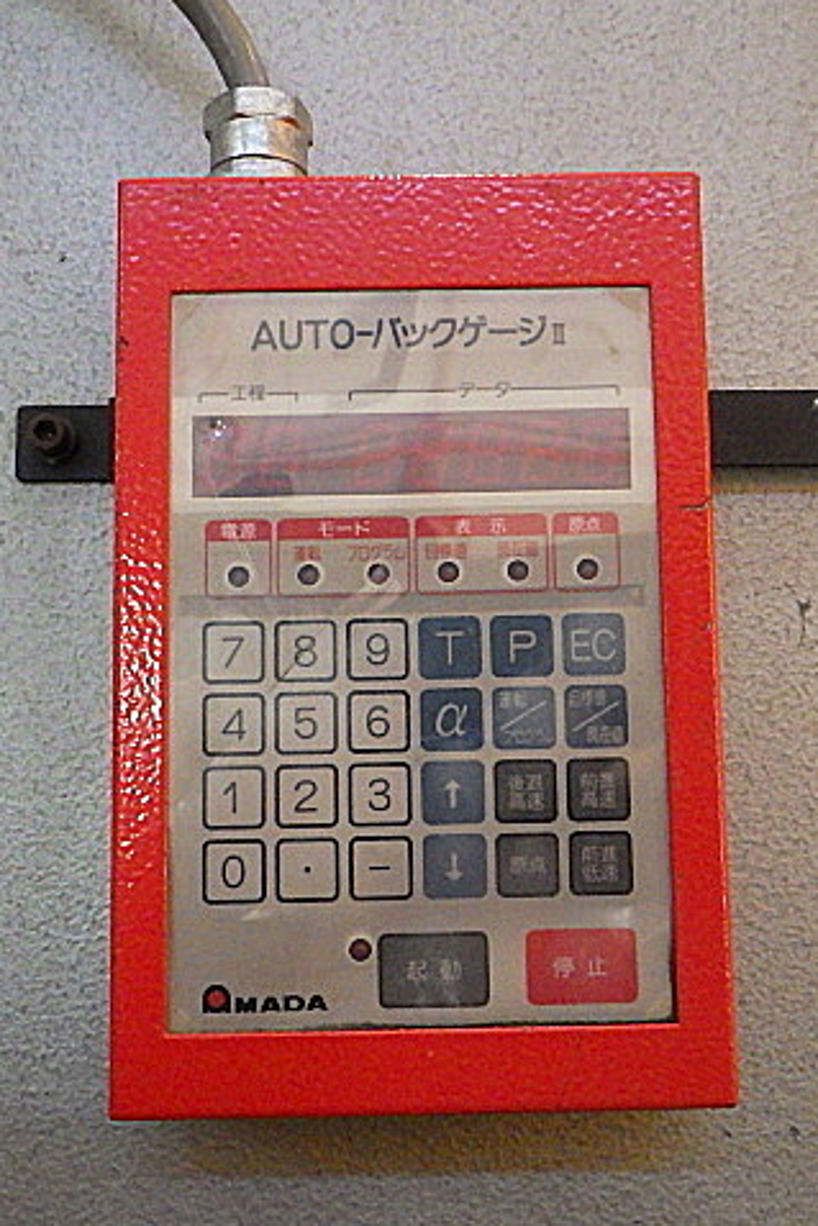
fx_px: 1328
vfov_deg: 49.5
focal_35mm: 39
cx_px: 441
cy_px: 613
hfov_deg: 34.2
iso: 500
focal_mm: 5
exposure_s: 1/45
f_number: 3.5
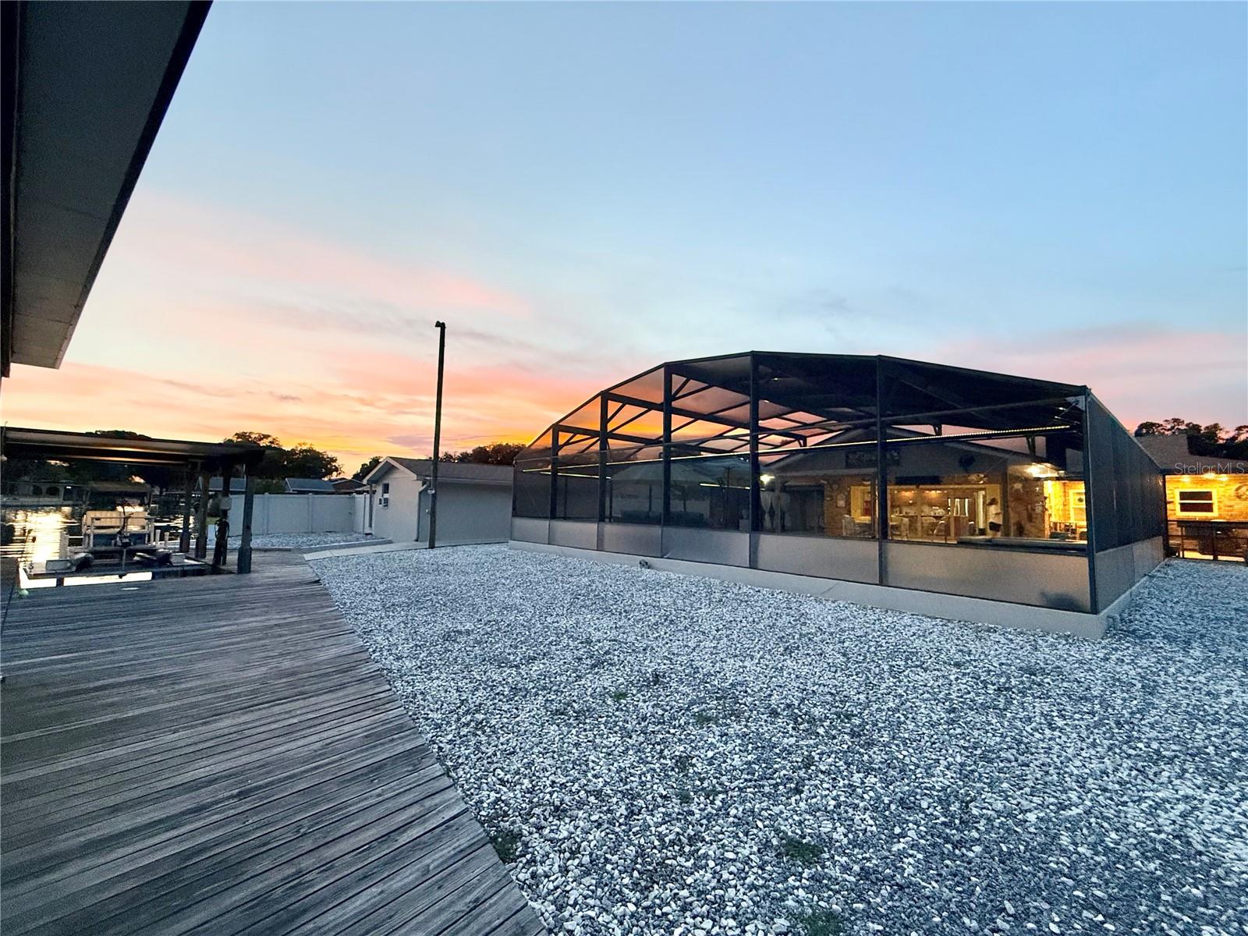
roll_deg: -1.6
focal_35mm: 14
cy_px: 468
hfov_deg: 102.1
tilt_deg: +4.4
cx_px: 624
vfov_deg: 85.7
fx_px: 505
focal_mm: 2.22
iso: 320
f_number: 2.2
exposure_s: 1/99
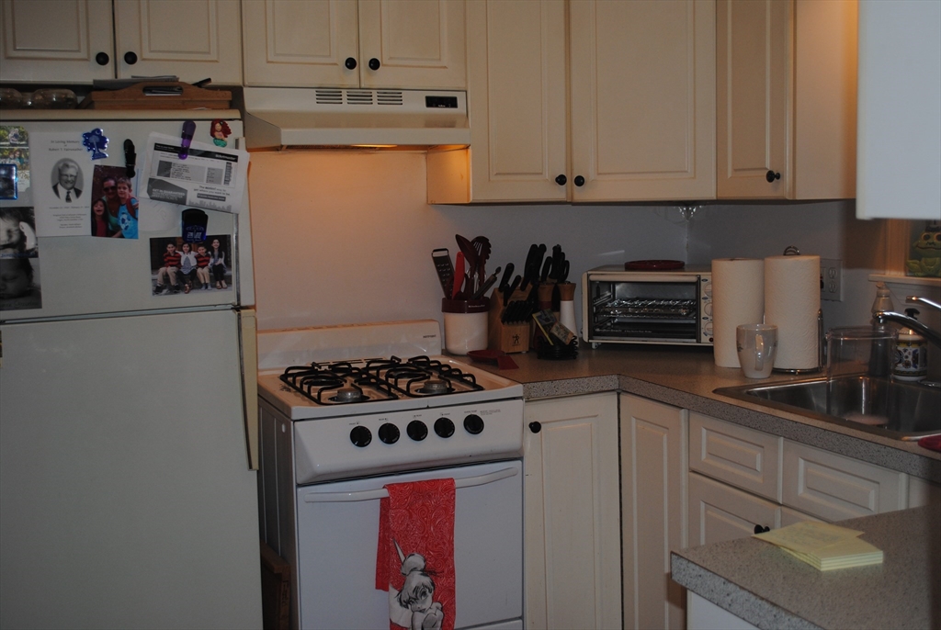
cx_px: 470
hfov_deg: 46.3
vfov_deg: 32.0
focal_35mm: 42
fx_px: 1099
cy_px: 315
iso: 200
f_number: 4.5
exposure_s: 1/60
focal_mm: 28
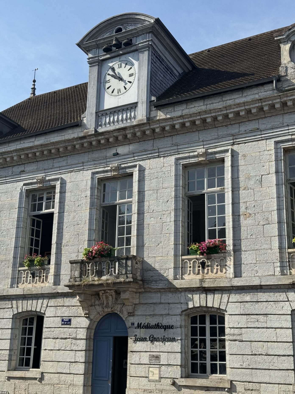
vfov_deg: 39.7
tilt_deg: +16.0
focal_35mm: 48
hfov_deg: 30.3
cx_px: 148
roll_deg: -0.9
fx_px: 545
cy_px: 197
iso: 64
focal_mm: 6.76
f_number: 1.78
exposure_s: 1/3610
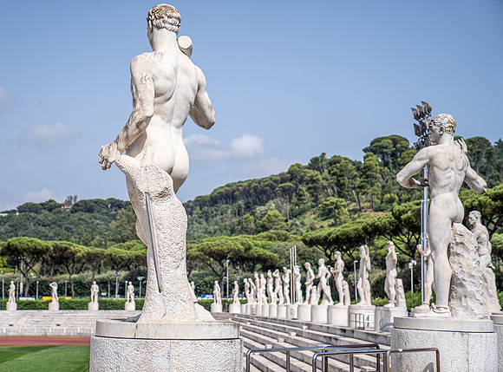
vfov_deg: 19.4
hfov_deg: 26.1
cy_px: 186
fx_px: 1086
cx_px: 224
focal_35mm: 75
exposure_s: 1/2000
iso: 100
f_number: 2.8
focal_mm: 70
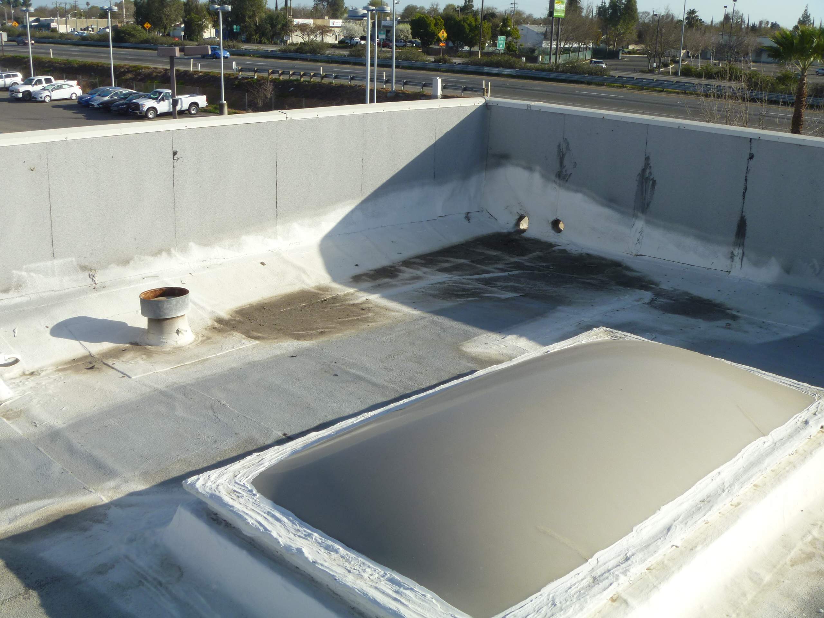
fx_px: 833
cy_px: 309
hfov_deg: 52.6
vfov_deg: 40.7
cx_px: 412
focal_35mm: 35
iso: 80
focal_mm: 6.3
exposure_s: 1/200
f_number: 5.6
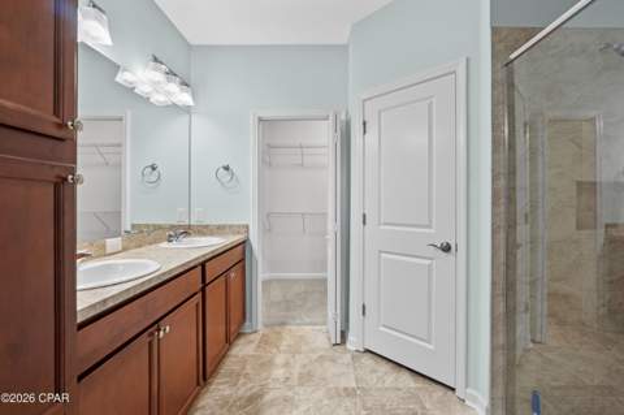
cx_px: 312
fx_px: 260
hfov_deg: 100.4
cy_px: 208
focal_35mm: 15
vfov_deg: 77.2
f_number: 6.3
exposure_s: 1/5
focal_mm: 10
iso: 100
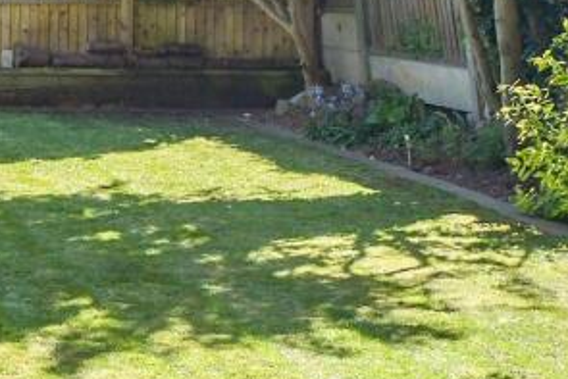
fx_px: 1642
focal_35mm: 104
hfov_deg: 17.4
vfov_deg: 12.8
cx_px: -323
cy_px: -109
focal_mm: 20
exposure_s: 1/500
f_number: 8
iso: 320
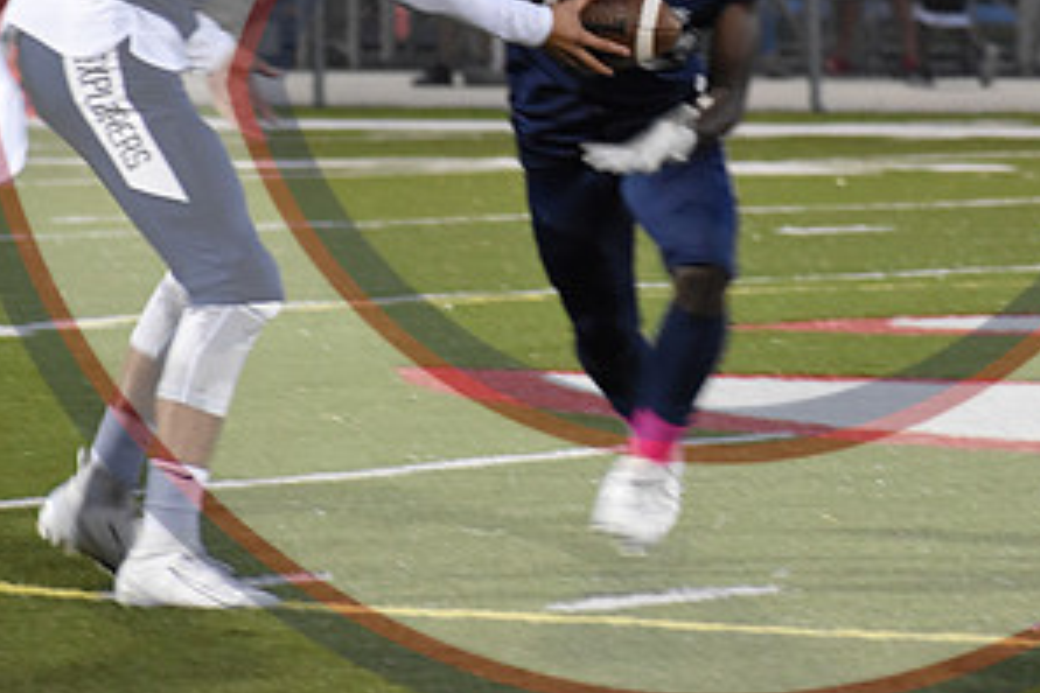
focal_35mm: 454
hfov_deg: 4.5
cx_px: 704
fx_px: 13114
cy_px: 82
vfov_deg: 3.0
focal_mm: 155
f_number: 5
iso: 3200
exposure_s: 1/100
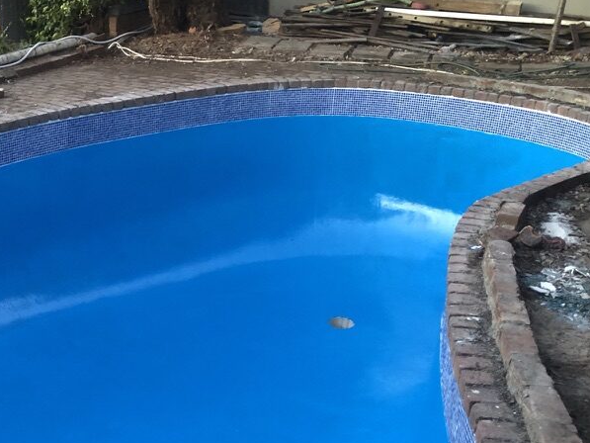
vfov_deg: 29.7
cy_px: 338
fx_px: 818
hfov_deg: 38.5
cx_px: 136
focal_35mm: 48
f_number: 1.8
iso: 100
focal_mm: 3.99
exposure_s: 1/11
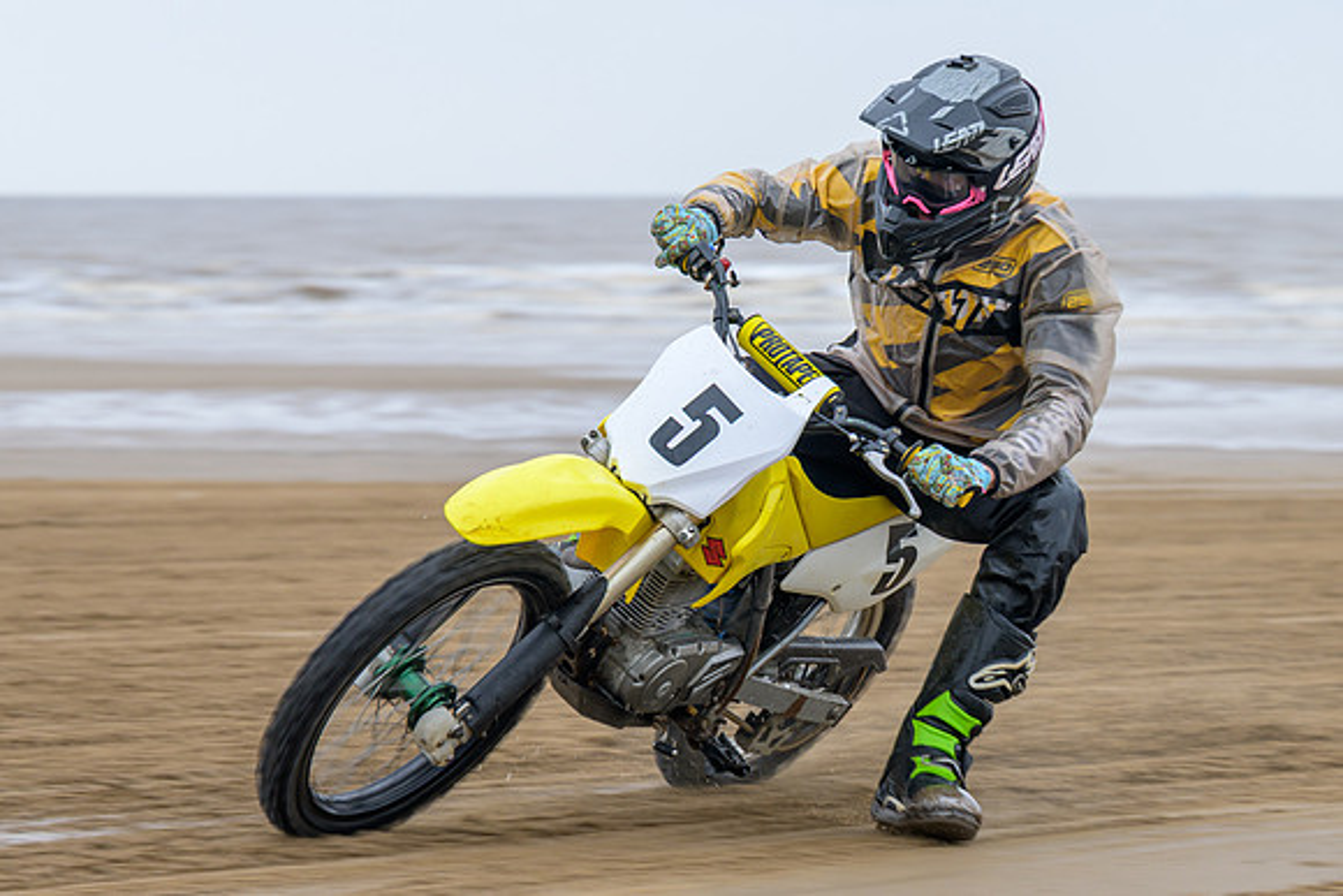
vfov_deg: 8.9
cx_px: 473
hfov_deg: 13.3
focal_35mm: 154
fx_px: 5733
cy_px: 437
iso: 160
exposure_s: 1/250
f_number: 4
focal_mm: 79
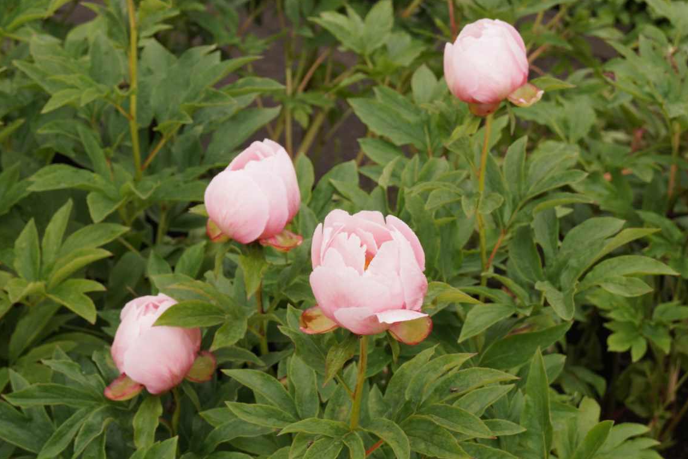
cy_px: 229
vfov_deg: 15.8
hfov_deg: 23.5
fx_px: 1654
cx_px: 358
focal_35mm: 87
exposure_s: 1/100
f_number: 11
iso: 400
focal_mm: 55
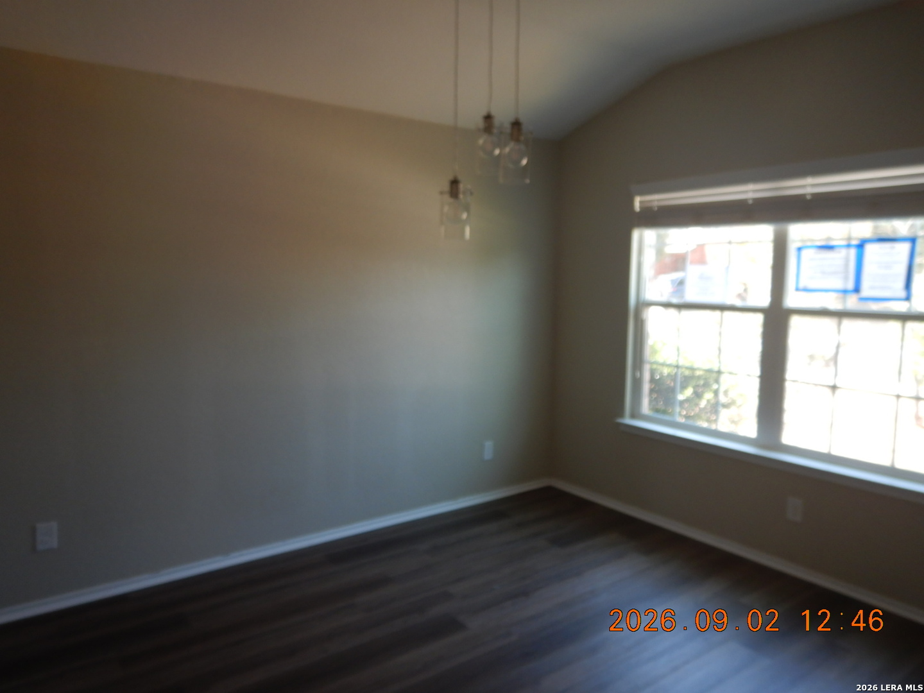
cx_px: 462
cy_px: 346
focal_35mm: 24
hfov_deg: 71.6
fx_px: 641
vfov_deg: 56.8
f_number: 2.8
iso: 125
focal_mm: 4.3
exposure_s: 1/40
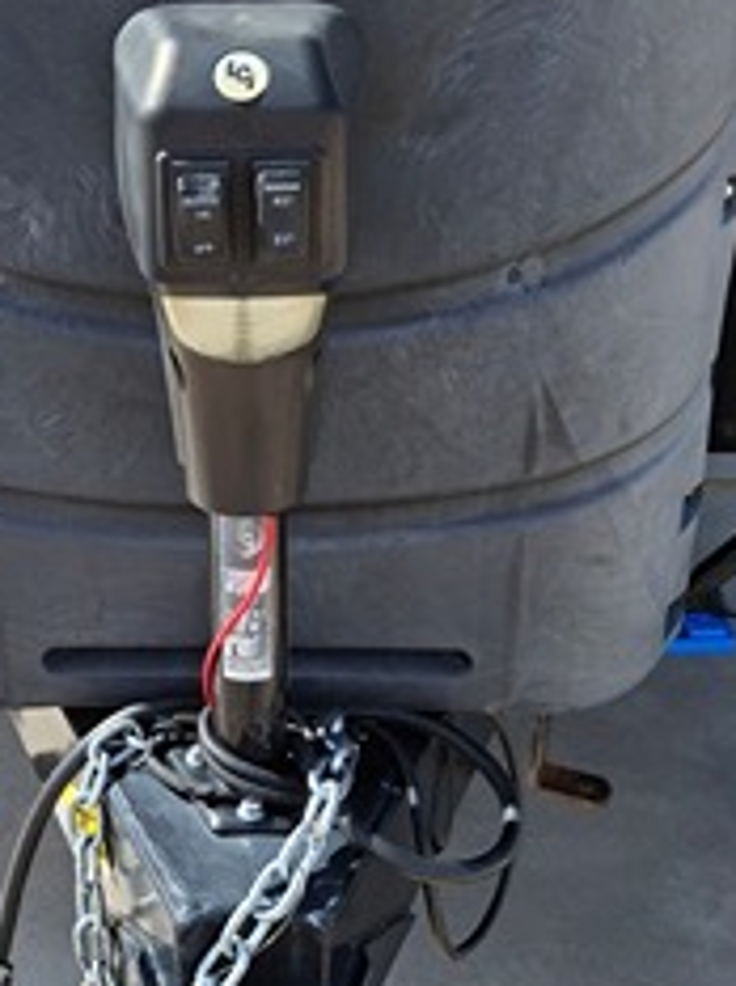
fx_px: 1222
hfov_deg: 33.2
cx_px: 233
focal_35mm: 43
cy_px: 537
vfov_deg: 43.9
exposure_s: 1/1513
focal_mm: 4.69
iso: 32
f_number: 1.8
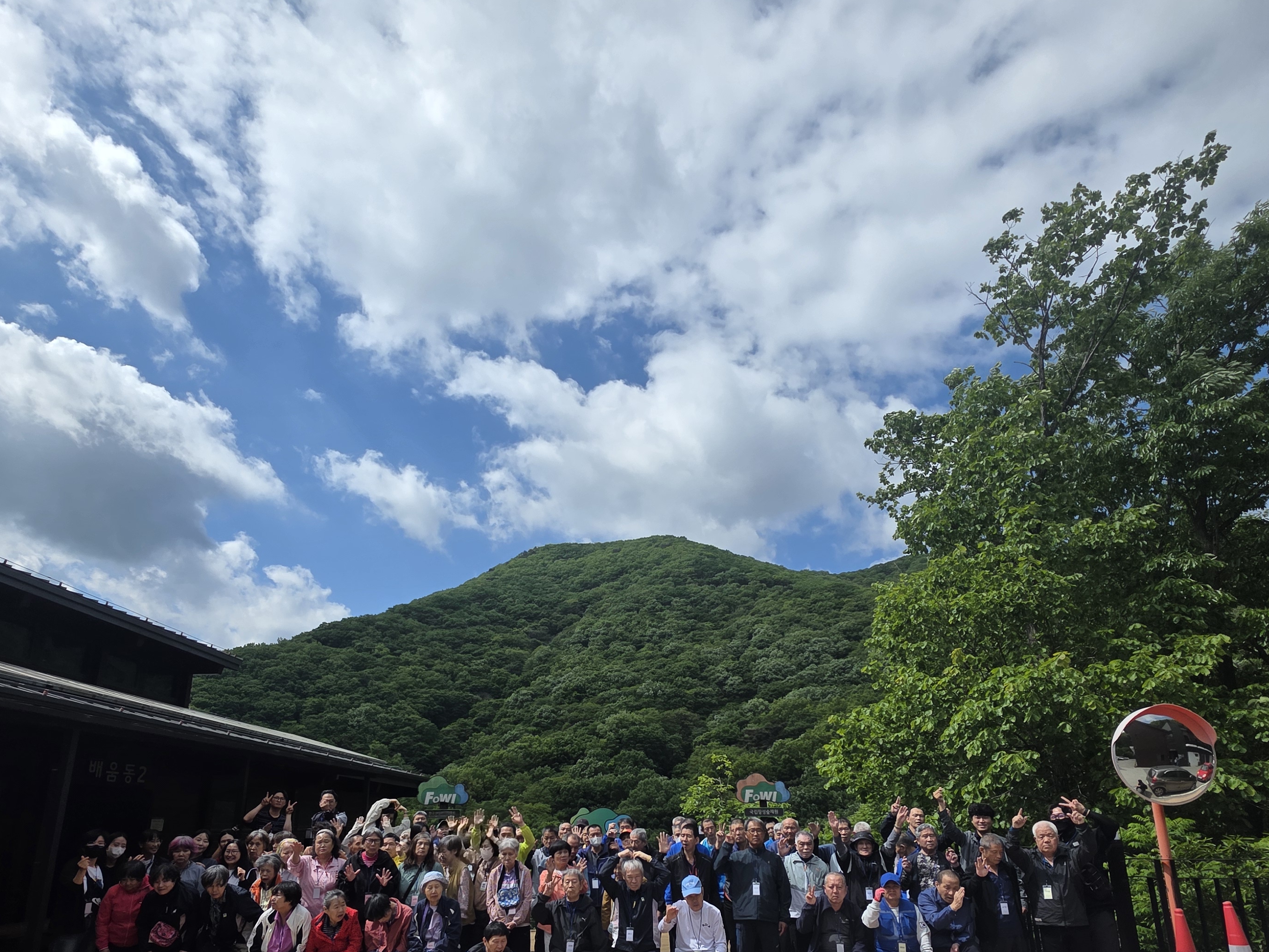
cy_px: 645
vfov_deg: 66.6
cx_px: 629
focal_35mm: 19
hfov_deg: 84.7
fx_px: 697
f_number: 1.9
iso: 40
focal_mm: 2.2
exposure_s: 1/3327
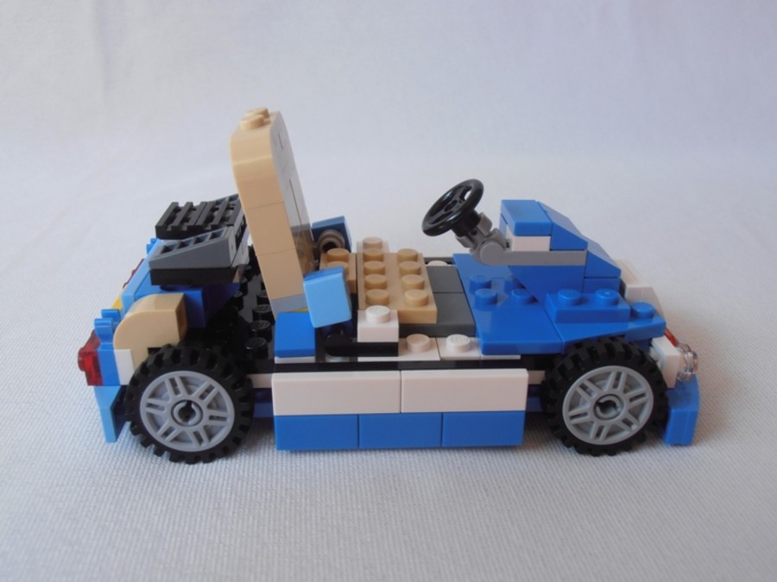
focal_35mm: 37
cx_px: 388
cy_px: 291
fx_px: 831
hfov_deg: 50.1
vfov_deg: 38.7
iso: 80
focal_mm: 6.61
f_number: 3.9
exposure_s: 1/50
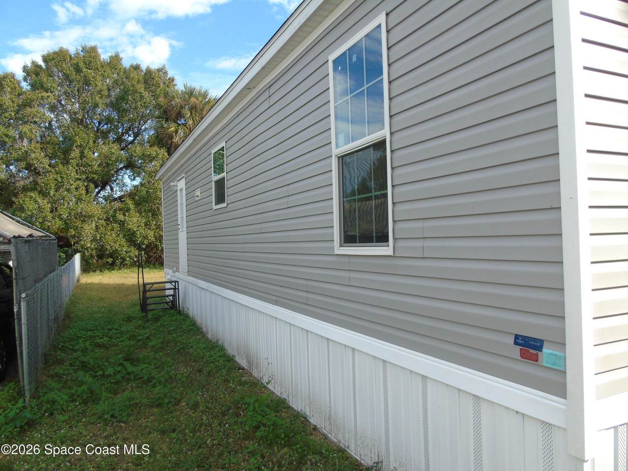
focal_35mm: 25
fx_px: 454
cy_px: 236
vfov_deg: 54.9
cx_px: 314
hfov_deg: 69.4
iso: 80
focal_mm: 4.4
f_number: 3.4
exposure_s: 1/400
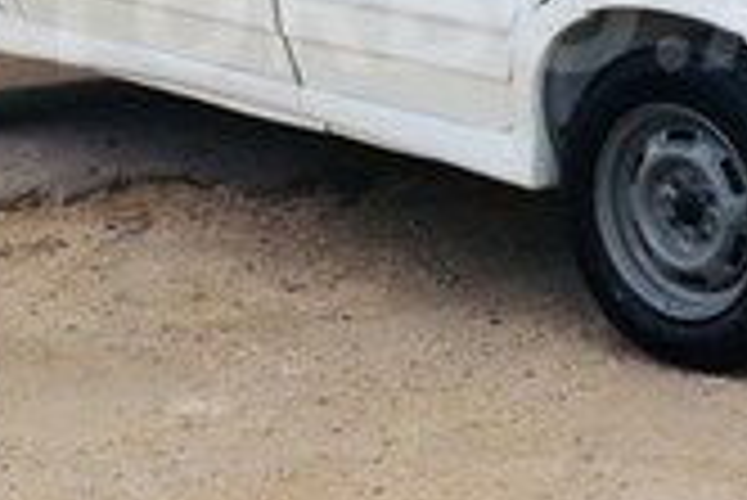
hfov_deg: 17.0
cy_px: 2
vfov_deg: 11.3
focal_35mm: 120
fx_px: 2492
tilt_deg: -7.7
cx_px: 482
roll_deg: +1.1
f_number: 2.2
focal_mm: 4.15
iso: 32
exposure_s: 1/423
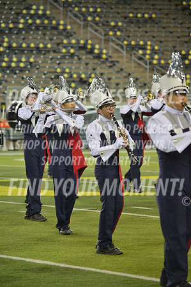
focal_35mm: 220
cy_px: 144
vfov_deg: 9.4
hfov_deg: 6.2
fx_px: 1755
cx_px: 96
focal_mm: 220
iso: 2000
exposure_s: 1/640
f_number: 5.6
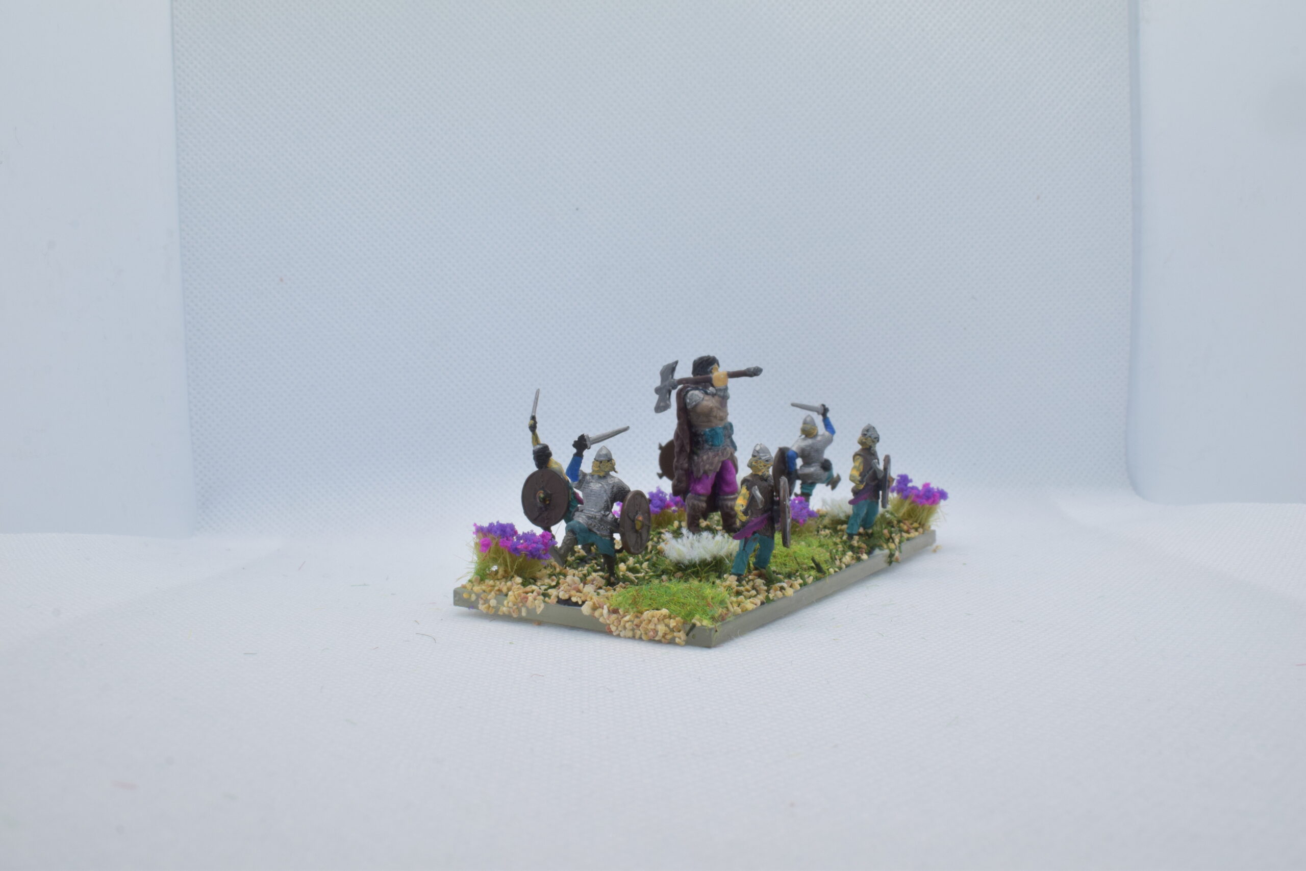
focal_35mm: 34
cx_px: 653
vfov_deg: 38.4
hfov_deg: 55.1
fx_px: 1252
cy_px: 436
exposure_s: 1/60
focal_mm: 23
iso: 800
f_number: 20
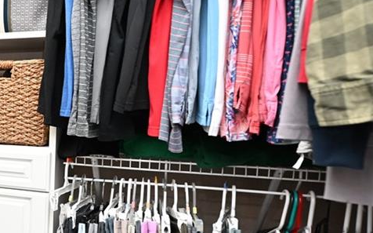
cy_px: 127
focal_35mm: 48
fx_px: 488
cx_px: -114
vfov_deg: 26.8
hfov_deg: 31.8
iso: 1000
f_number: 4
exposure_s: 1/60
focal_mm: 14
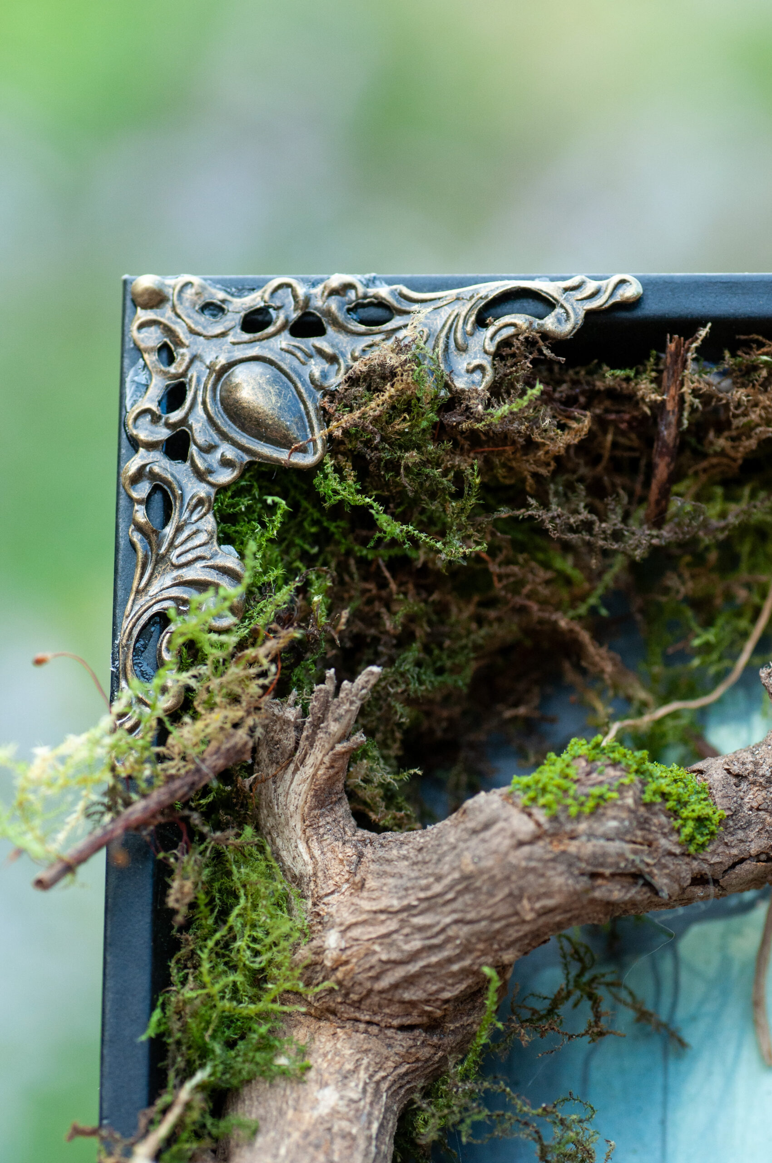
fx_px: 4354
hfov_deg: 10.1
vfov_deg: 15.2
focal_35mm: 135
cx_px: 386
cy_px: 582
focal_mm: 90
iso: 500
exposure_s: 1/160
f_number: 8
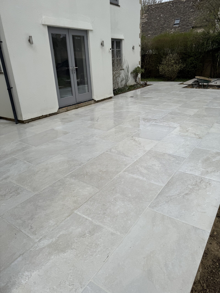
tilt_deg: -21.4
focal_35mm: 24
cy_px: 146
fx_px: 203
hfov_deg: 56.8
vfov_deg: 71.6
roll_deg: +2.0
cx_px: 110
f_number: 1.78
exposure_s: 1/3413
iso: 80
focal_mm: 6.76
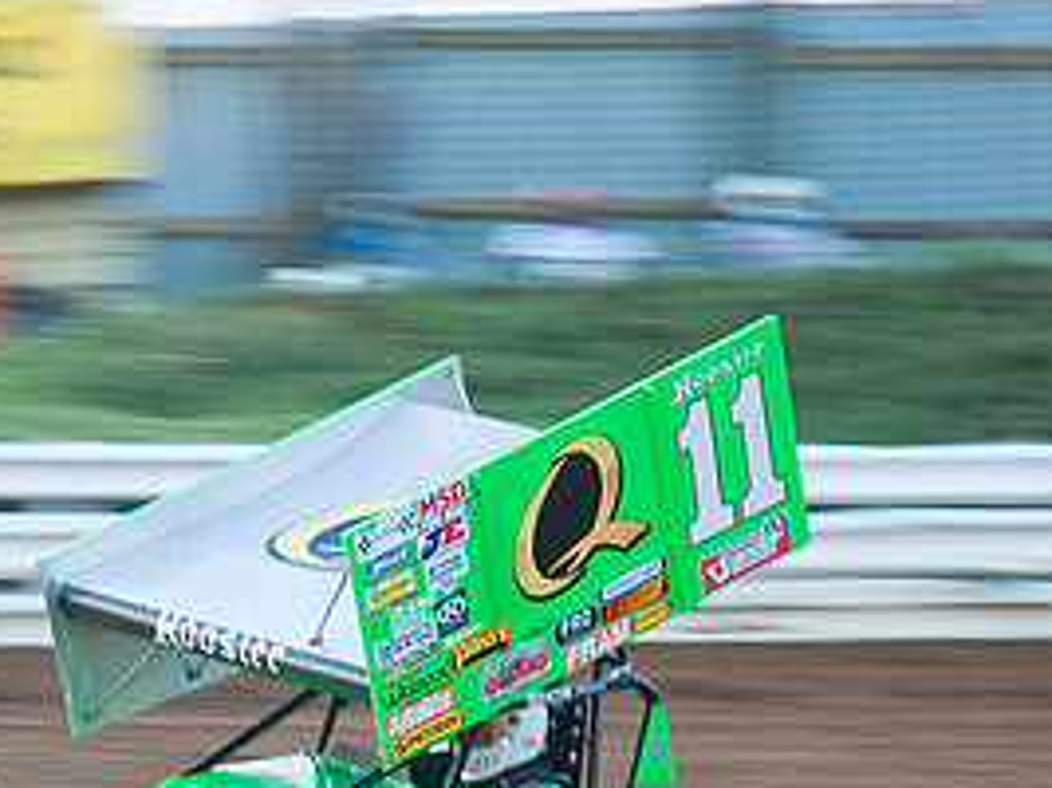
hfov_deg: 9.0
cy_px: 697
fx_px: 6653
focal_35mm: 219
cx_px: 173
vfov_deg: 6.8
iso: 200
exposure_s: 1/160
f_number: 5
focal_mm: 70
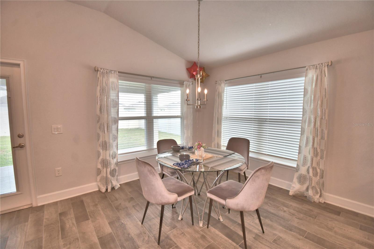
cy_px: 124
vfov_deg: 77.3
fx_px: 156
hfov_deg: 100.4
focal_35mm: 15
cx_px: 187
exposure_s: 1/50
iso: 200
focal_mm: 10
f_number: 4.5
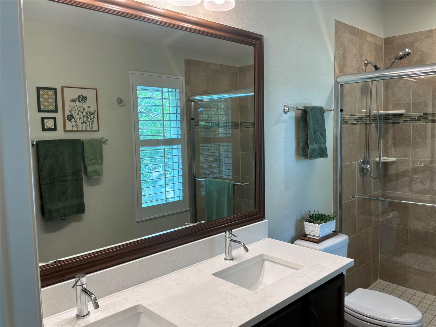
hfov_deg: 63.4
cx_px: 218
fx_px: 353
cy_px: 164
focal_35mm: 28
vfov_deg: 49.7
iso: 32
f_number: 1.8
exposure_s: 1/60
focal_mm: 3
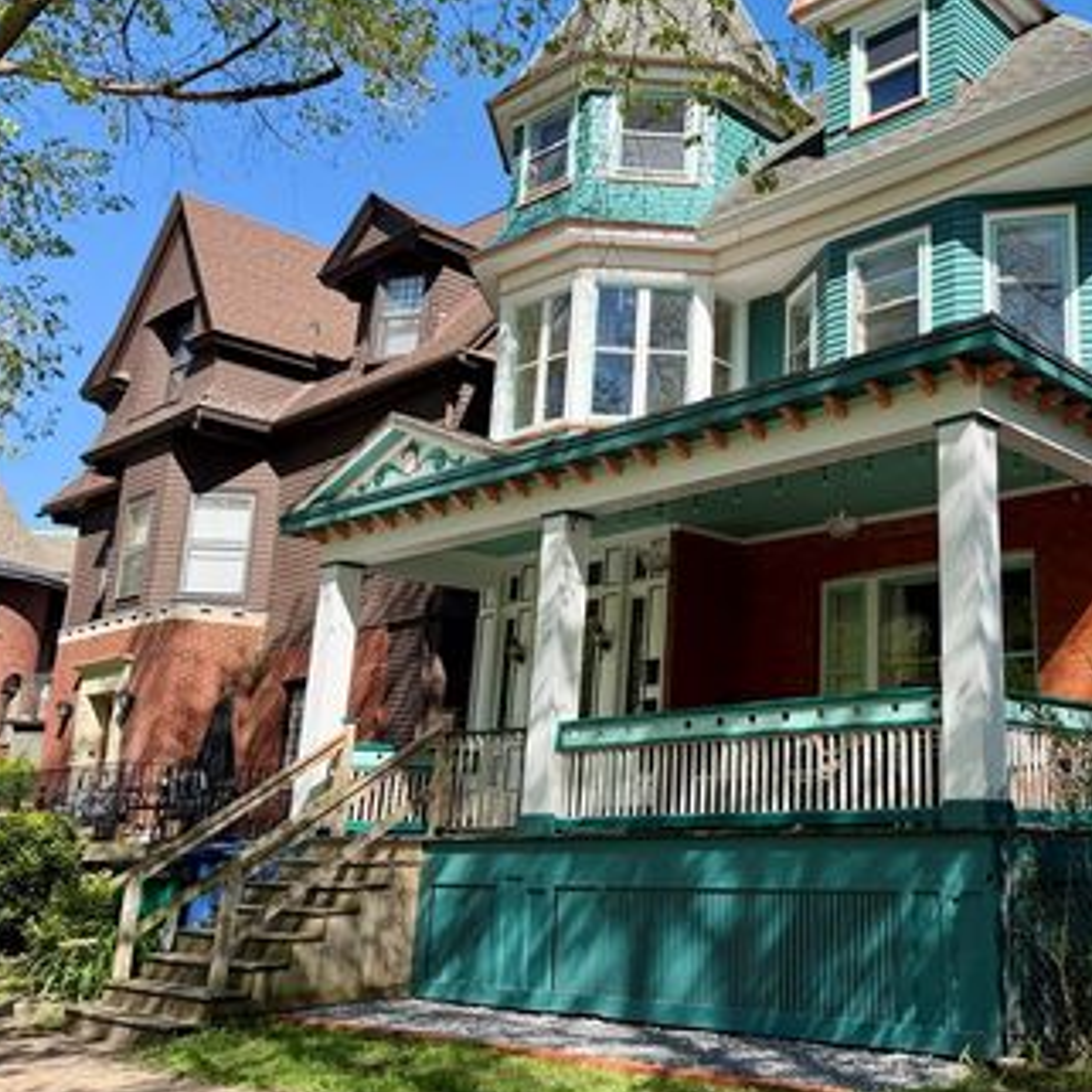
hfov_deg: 48.1
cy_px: 471
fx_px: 1178
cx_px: 803
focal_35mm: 33
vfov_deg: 49.6
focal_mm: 6.76
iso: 80
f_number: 1.78
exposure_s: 1/2053
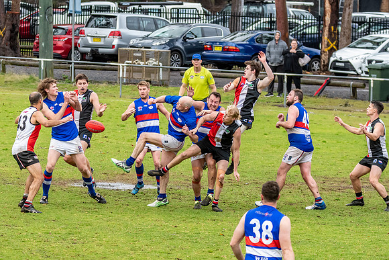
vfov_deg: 4.4
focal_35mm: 314
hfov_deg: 6.6
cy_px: 102
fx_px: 3389
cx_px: 150
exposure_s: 1/1600
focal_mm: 170
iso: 1250
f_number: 7.1
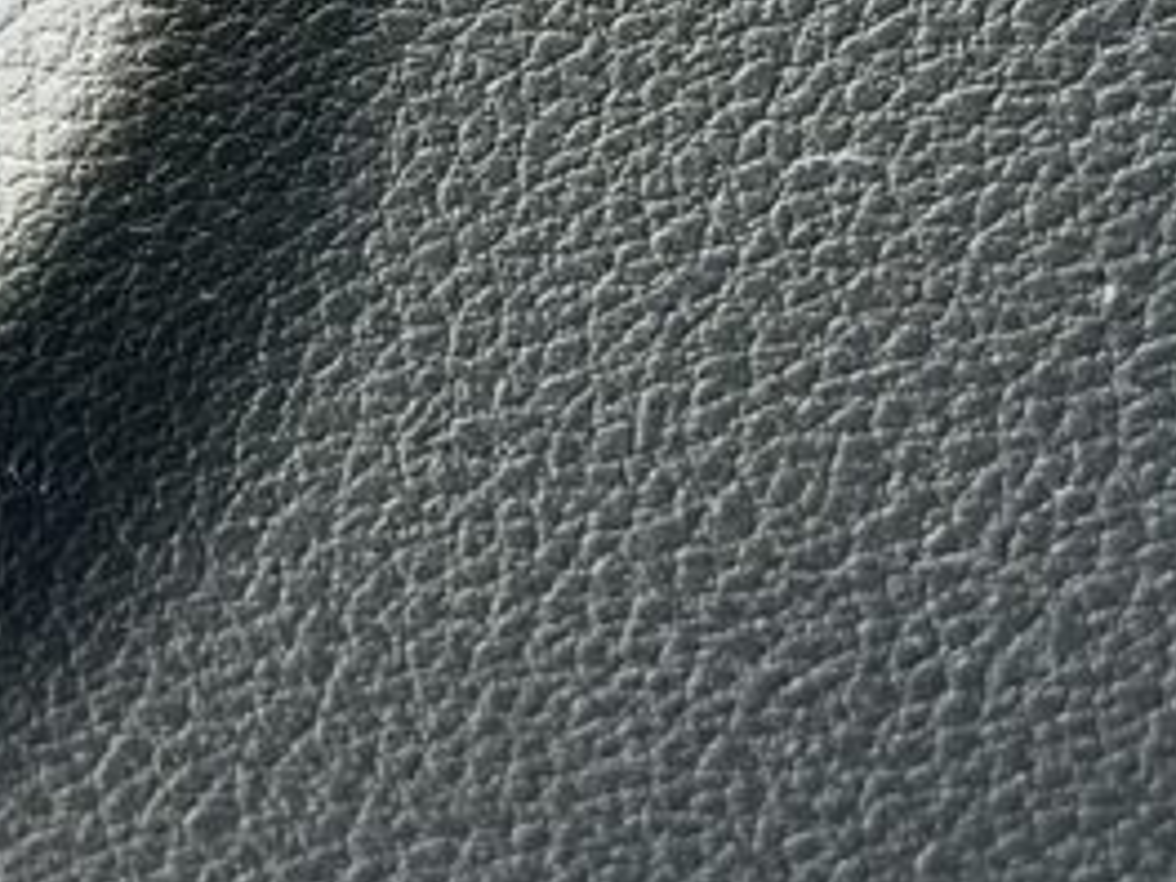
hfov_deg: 10.6
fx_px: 6319
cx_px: 156
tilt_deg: -15.9
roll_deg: -0.9
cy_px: 40
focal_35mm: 186
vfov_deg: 8.0
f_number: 1.78
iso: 500
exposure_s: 1/25
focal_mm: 6.76
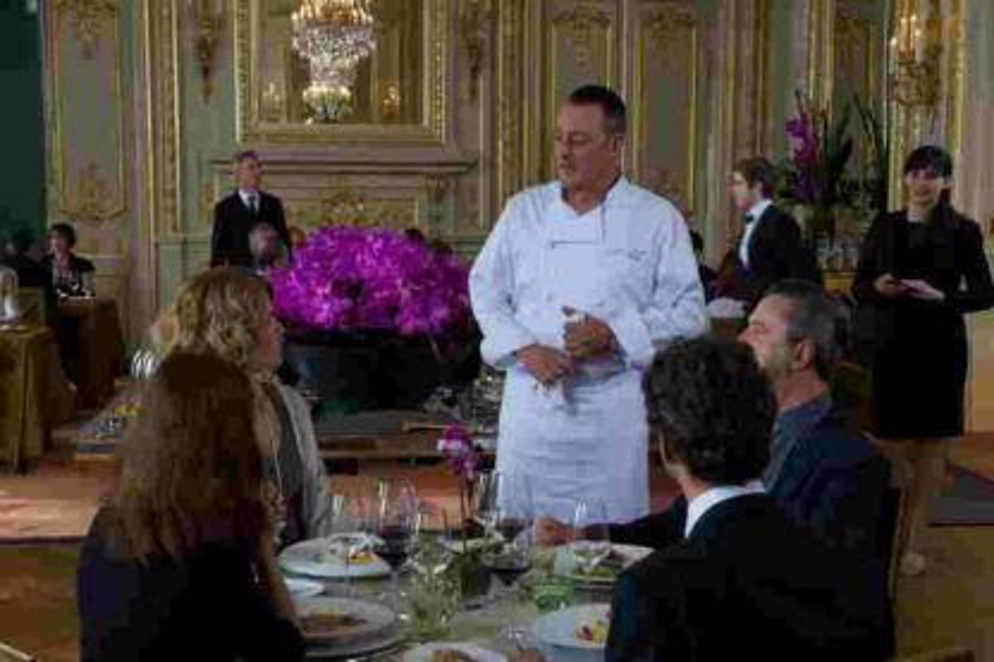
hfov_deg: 36.3
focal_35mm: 55
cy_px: 331
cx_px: 497
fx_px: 1518
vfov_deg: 24.6
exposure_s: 1/50
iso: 1600
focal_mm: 55
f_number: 11
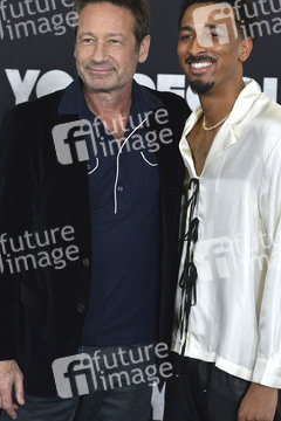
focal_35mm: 100
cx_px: 147
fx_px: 1171
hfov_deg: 13.7
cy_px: 195
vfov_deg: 20.4
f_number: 6.3
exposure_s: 1/250
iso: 3200
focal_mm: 90
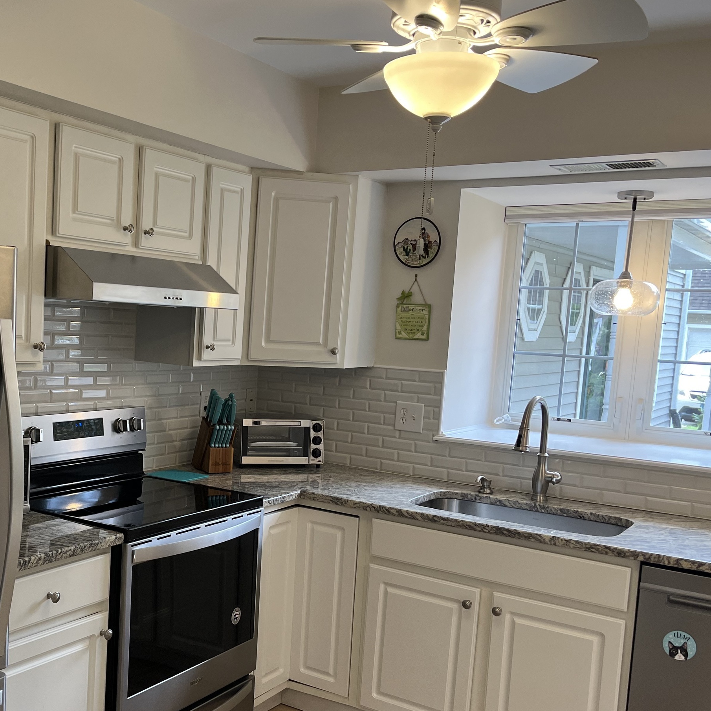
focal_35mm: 39
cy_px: 423
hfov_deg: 41.9
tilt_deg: -7.9
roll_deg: -2.4
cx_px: 200
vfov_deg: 42.7
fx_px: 906
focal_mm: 5.1
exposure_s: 1/120
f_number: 1.6
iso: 100
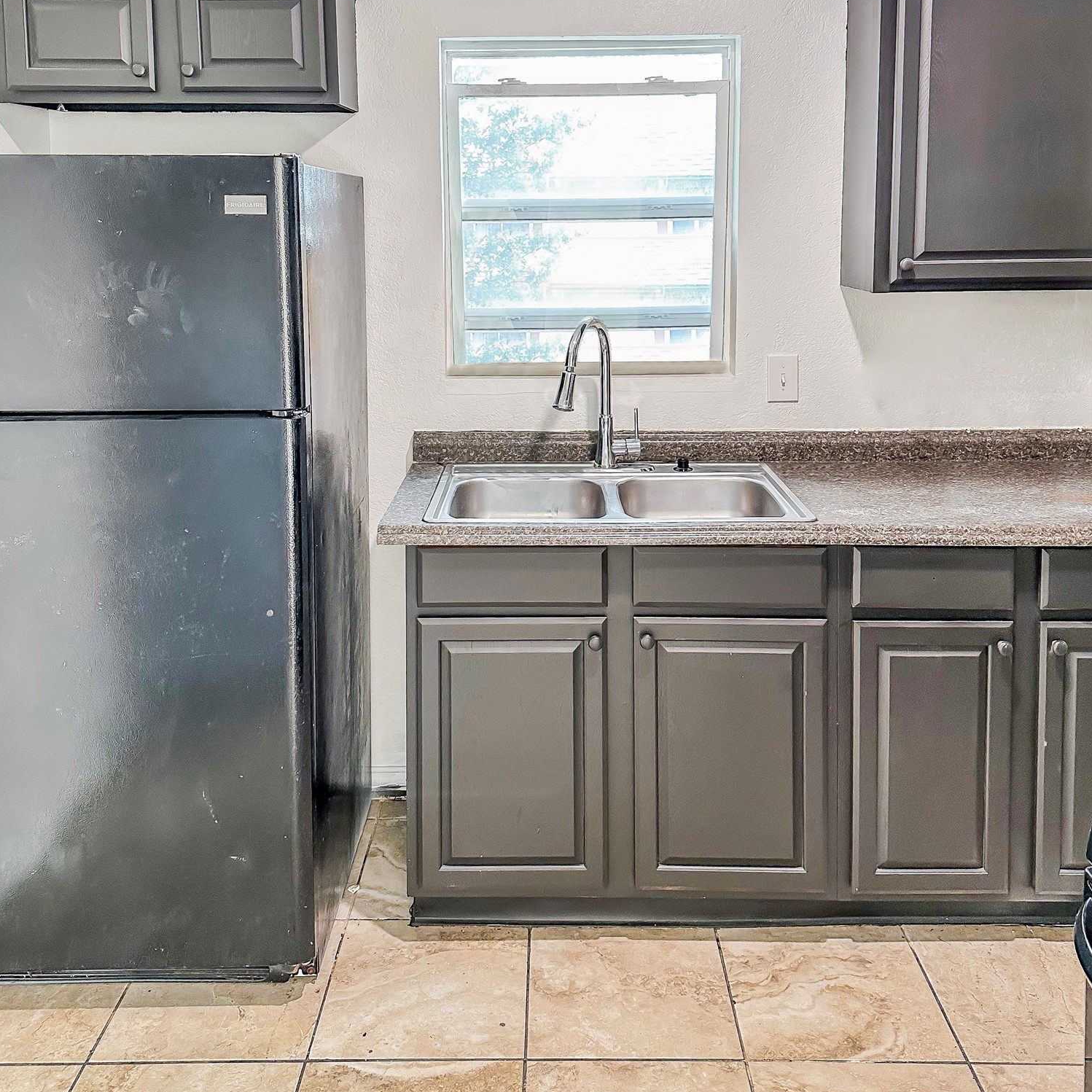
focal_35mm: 29
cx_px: 534
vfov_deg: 55.4
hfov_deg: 55.6
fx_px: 1035
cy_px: 467
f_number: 1.78
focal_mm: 6.86
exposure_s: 1/60
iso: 250
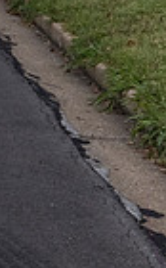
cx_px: 534
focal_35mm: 221
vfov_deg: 9.4
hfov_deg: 5.5
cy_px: -32
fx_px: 1606
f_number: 16
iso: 800
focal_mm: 50
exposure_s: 1/400
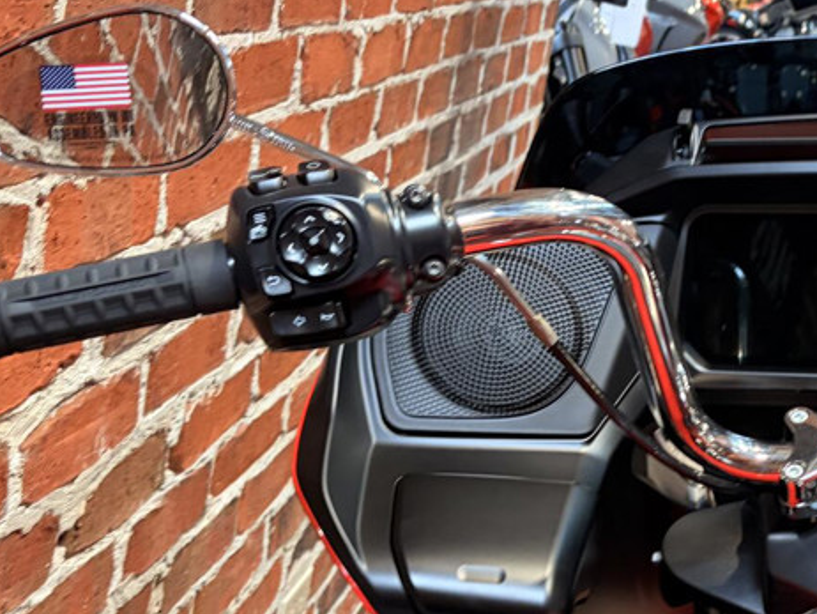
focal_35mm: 60
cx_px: 724
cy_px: 388
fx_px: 1417
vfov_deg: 24.4
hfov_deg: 30.8
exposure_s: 1/60
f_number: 1.6
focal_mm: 5.96
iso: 250
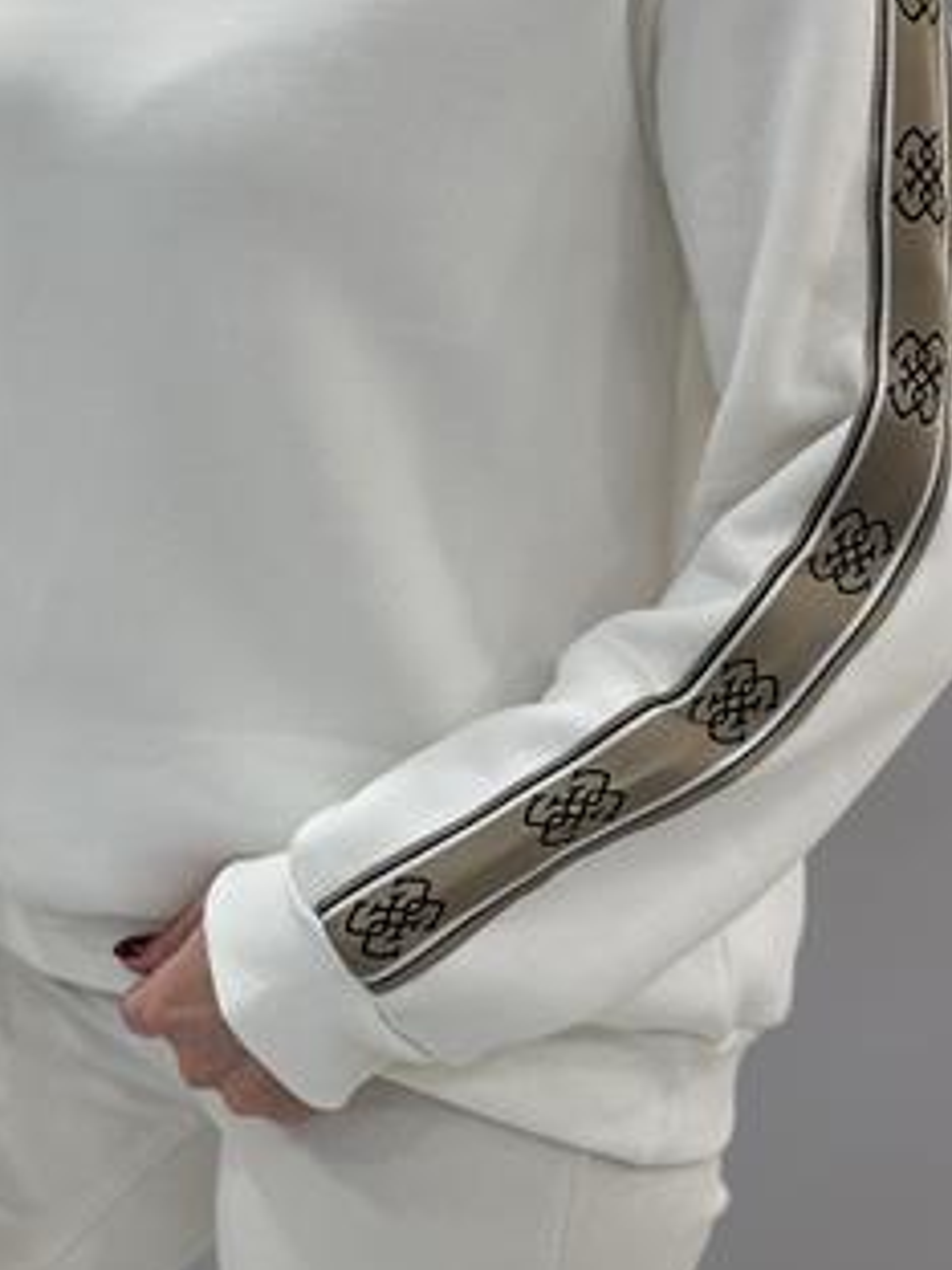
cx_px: 191
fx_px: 2934
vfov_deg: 24.3
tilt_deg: -13.6
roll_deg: +0.1
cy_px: 399
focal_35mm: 80
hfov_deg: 18.3
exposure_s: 1/100
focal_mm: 6.86
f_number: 1.78
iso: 100
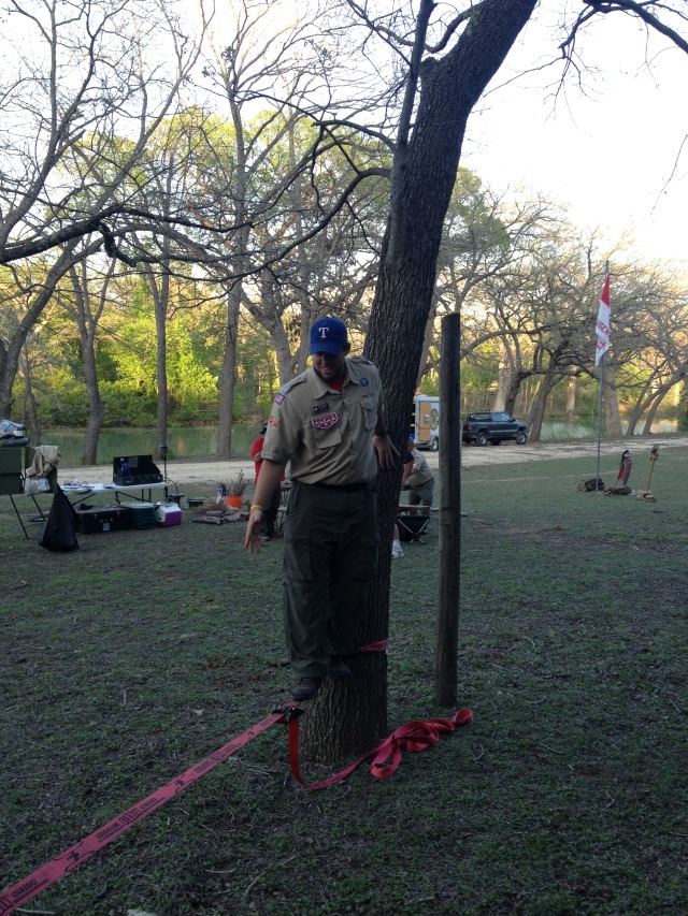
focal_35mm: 35
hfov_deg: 40.7
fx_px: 927
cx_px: 344
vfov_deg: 52.6
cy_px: 458
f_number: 2.4
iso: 50
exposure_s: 1/120
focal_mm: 4.28
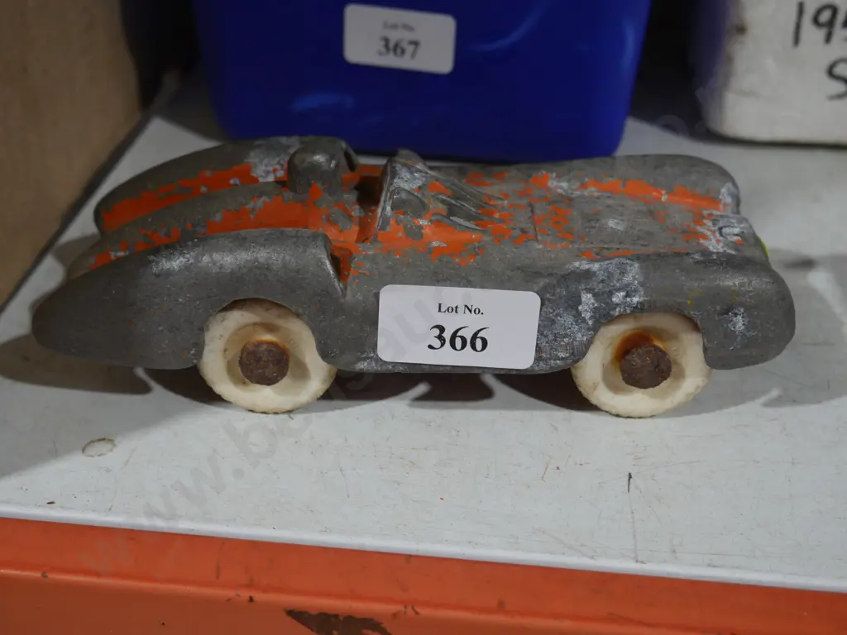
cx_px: 424
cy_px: 318
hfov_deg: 41.2
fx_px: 1126
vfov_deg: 31.5
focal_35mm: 46
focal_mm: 23
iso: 800
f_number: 5.1
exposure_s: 1/60
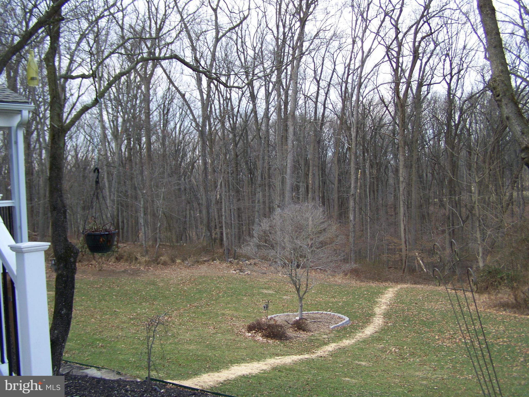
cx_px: 264
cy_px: 198
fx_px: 581
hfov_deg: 49.0
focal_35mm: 38
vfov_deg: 37.7
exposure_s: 1/125
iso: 64
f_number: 2.8
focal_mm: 6.3
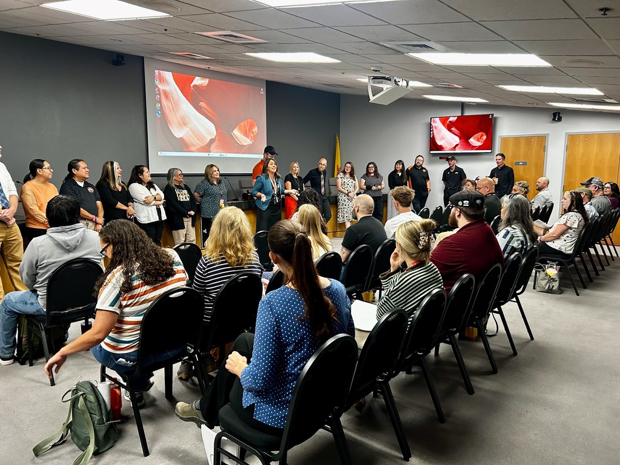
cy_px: 232
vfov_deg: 53.1
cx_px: 310
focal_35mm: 26
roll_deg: -0.1
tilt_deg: -7.6
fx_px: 466
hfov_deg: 67.3
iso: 250
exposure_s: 1/60
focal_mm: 5.7
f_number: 1.5
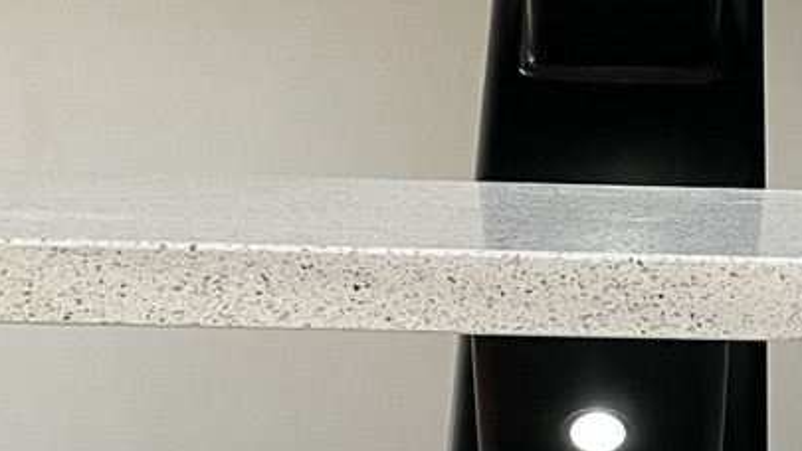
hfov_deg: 18.6
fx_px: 2382
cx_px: 802
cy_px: 315
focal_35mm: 112
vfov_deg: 10.8
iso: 80
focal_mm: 4.2
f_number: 1.6
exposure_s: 1/50
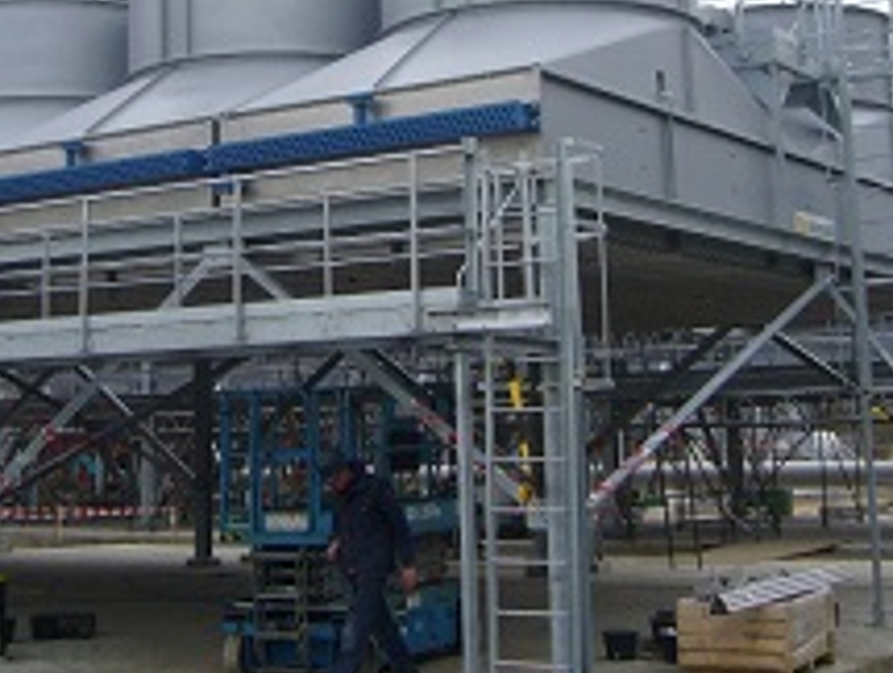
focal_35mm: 65
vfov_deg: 22.2
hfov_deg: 29.6
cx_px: 295
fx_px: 1680
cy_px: 91
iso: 100
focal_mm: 5.8
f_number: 5.6
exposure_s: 1/250
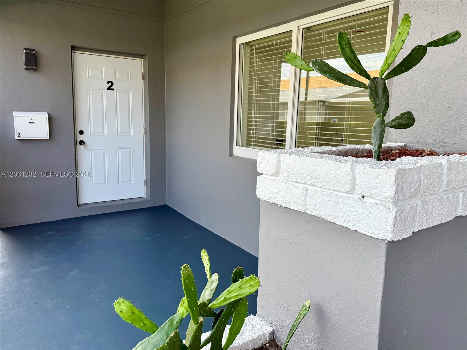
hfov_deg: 71.6
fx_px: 324
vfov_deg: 56.8
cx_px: 234
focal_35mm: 24
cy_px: 175
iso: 80
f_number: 1.78
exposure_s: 1/665
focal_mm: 6.76
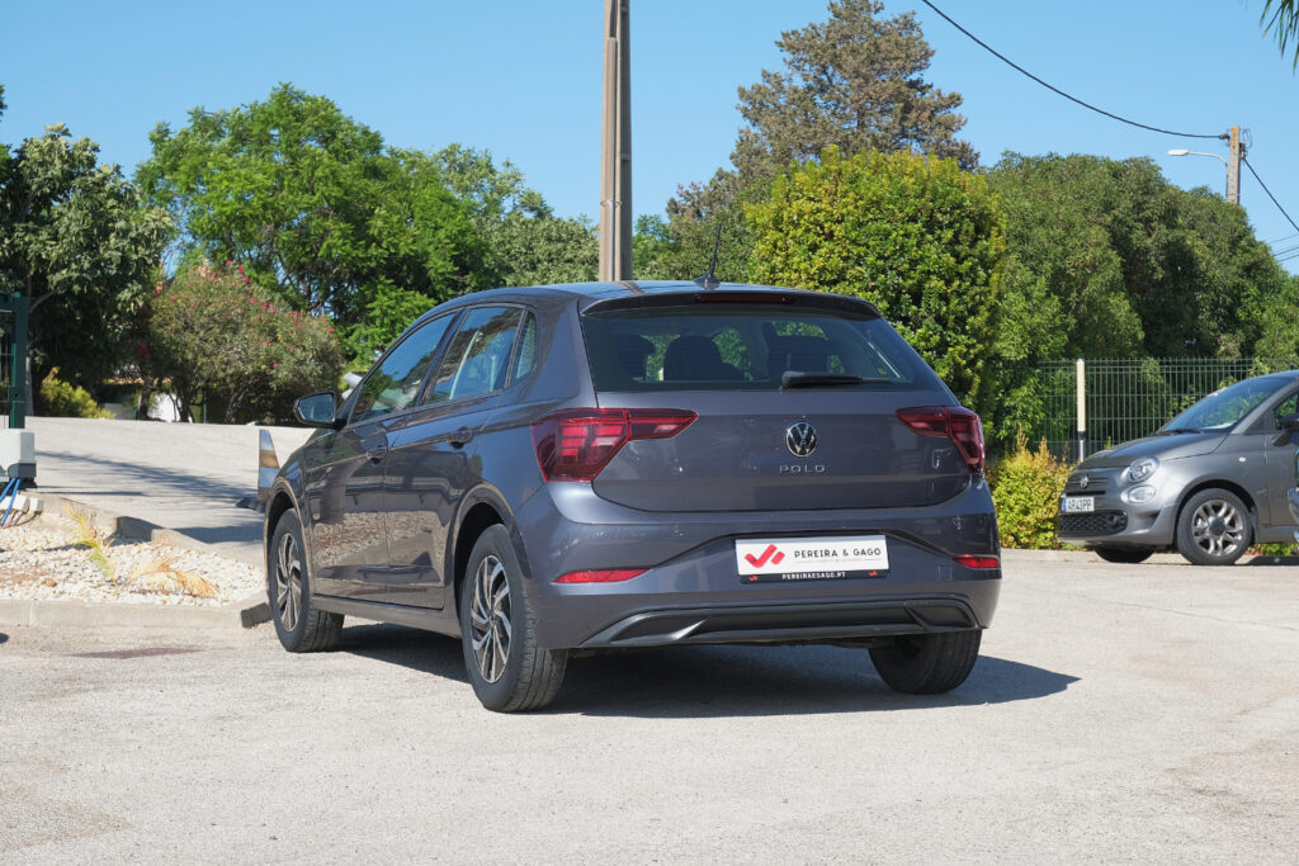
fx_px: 2454
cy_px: 433
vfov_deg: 20.0
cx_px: 650
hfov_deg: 29.7
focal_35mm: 68
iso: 160
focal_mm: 45
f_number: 9
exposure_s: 1/180
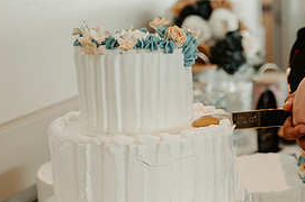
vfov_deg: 18.1
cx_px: 279
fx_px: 635
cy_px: 120
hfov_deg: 26.1
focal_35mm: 75
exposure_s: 1/250
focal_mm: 35
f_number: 2.2
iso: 320
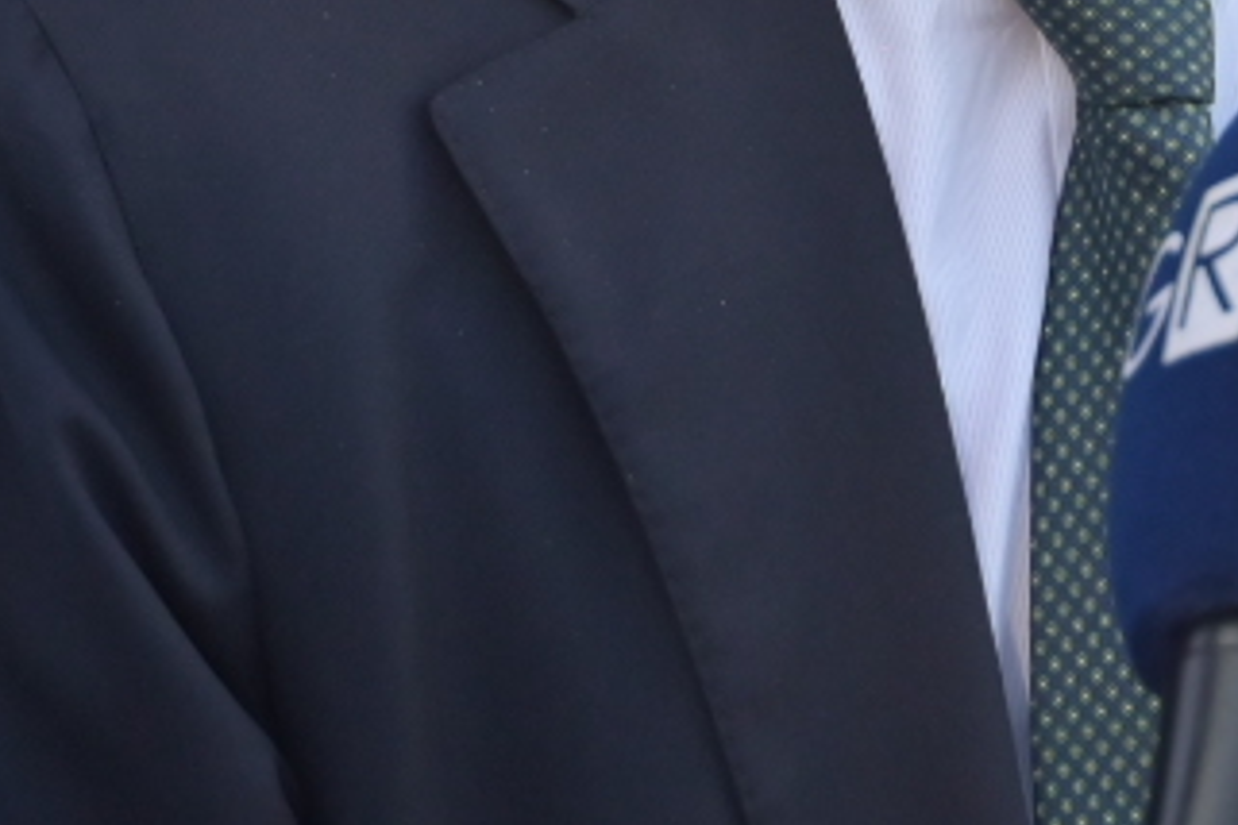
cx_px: 956
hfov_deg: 9.9
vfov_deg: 6.5
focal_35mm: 207
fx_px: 7118
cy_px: -451
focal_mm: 41
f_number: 2.8
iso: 800
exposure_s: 1/1600
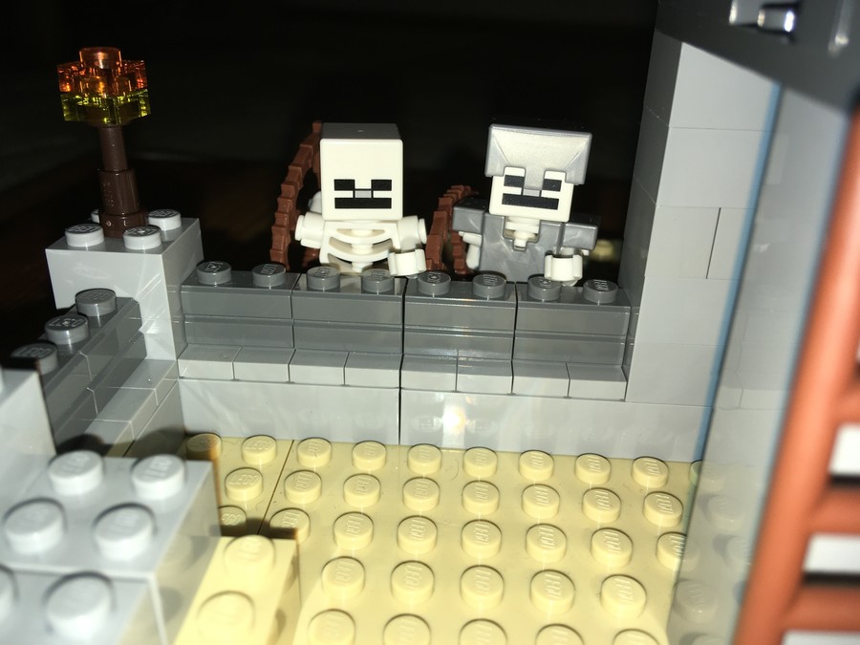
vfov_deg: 48.2
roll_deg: -1.6
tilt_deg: -26.4
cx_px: 430
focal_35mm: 29
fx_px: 720
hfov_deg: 61.7
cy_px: 322
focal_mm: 4.15
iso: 25
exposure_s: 1/329
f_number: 2.2
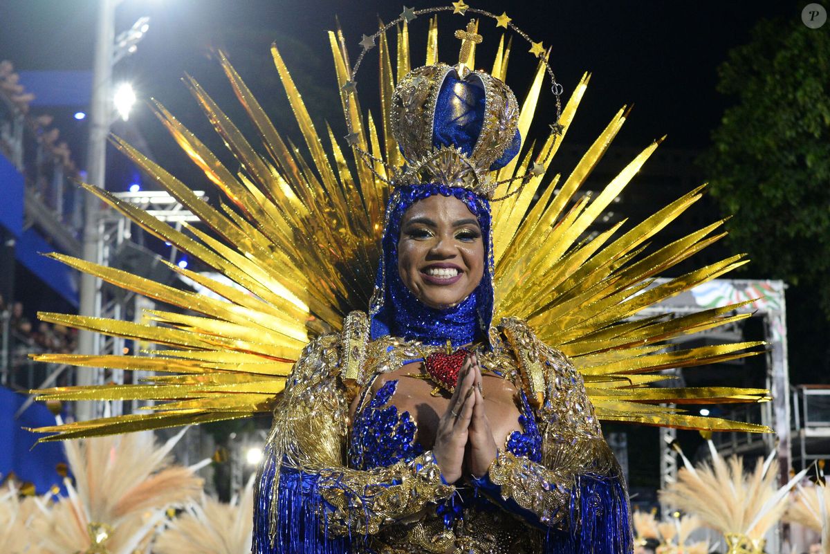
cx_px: 415
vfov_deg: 37.9
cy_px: 277
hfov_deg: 54.4
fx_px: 807
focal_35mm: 35
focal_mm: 35
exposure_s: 1/160
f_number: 4
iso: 2500
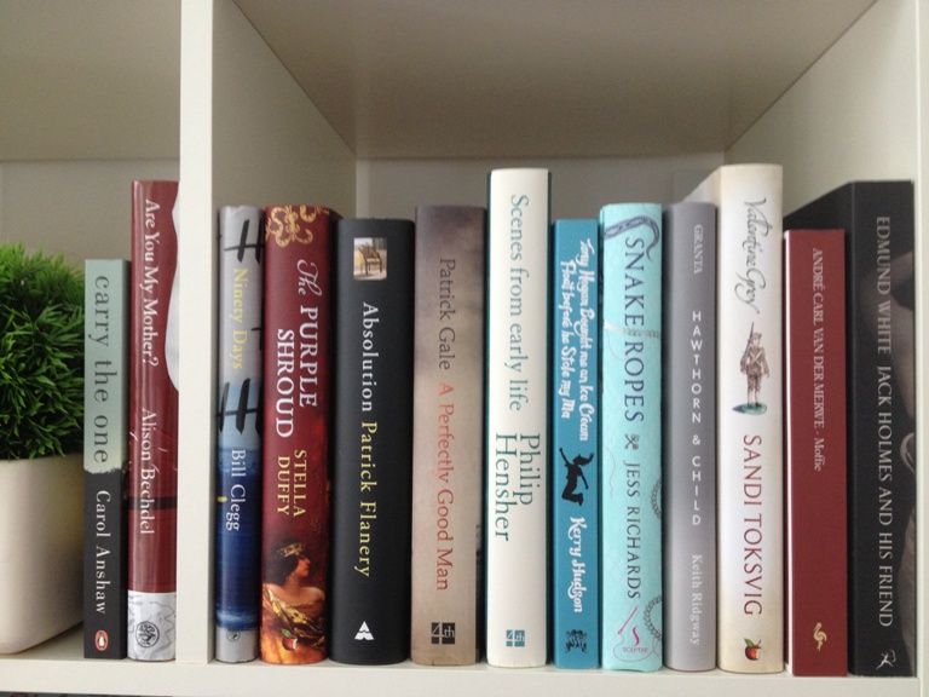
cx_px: 464
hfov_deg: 52.6
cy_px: 348
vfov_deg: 40.7
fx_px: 939
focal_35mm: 35
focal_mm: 4.28
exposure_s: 1/20
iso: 125
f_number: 2.4
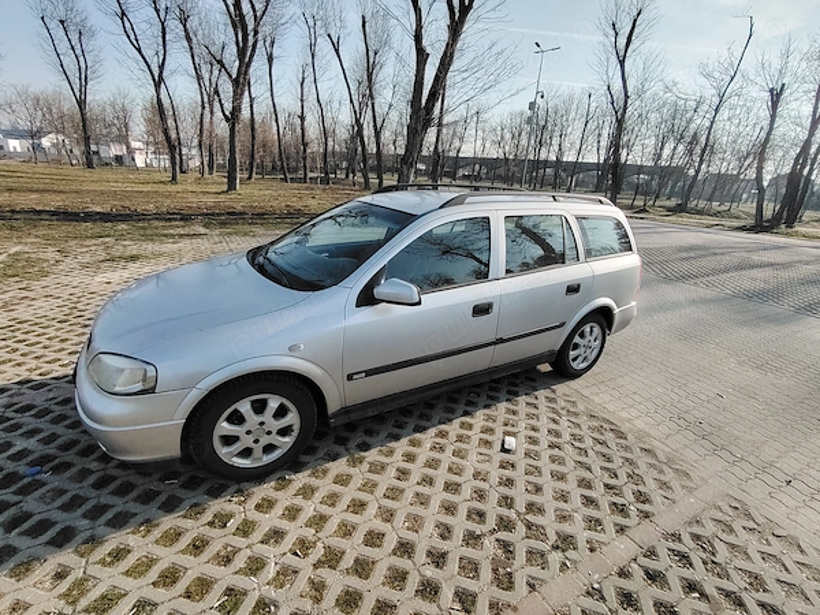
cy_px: 308
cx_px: 410
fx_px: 403
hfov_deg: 91.0
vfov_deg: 74.7
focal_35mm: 17
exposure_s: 1/2056
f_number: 2.2
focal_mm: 1.42
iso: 100
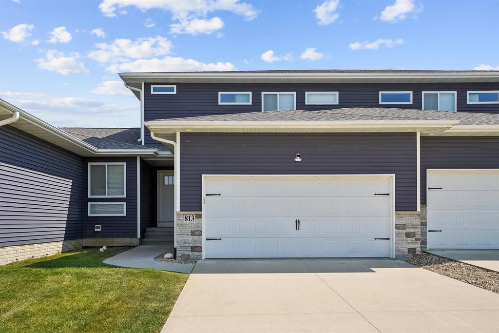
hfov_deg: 54.4
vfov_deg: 37.9
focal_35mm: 35
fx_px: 485
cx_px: 250
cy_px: 166
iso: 400
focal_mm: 35
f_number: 9
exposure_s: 1/500
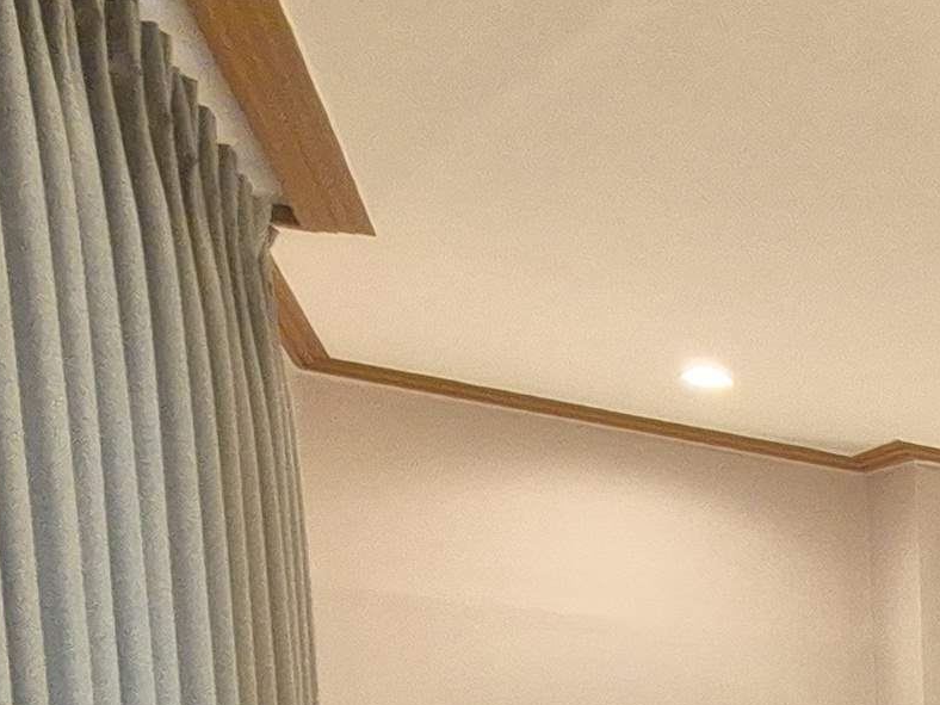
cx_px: 1628
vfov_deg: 18.6
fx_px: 1792
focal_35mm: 66
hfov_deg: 21.2
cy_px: 1175
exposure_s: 1/60
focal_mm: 2.2
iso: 1250
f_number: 2.2
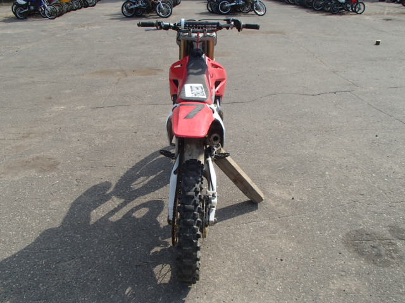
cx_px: 202
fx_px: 328
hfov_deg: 63.4
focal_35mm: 28
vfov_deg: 49.7
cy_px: 152
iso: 100
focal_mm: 5
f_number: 3.9
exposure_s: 1/640
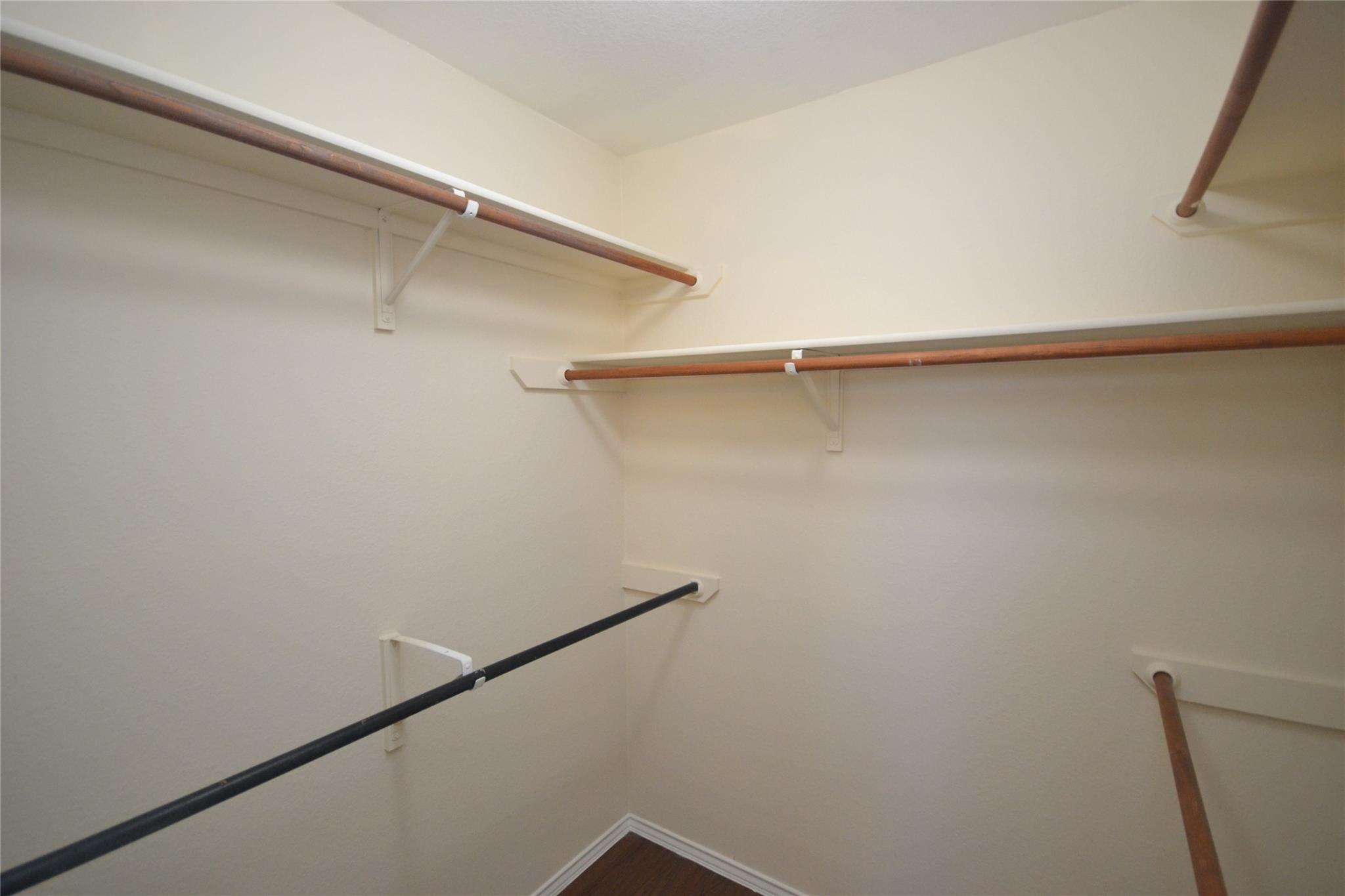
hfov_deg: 95.0
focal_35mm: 16
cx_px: 672
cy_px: 448
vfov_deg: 72.0
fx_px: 616
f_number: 4.2
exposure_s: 1/60
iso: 1400
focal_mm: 11
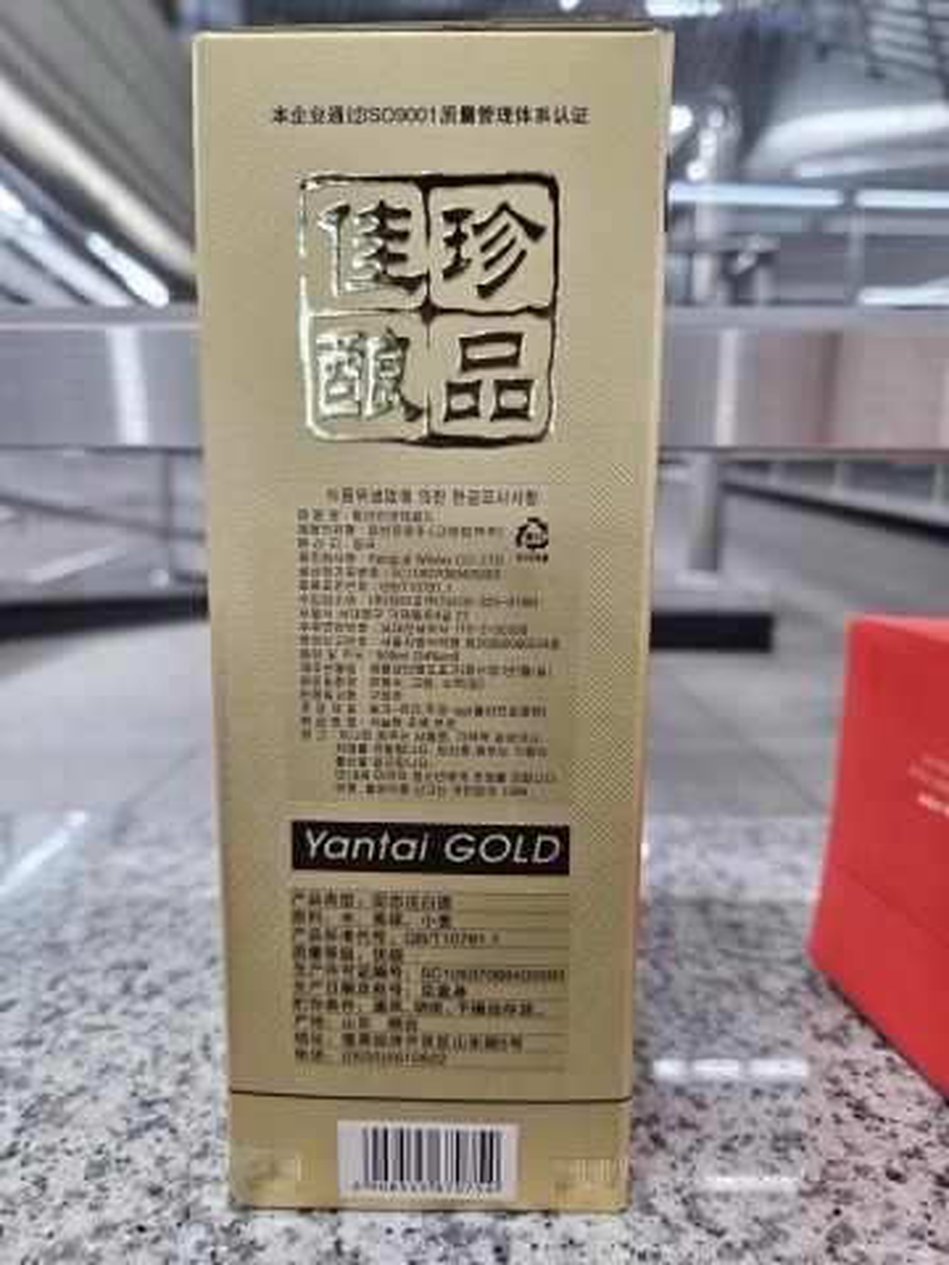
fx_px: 841
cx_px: 474
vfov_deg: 73.9
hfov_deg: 58.9
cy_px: 632
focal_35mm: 23
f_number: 1.7
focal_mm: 6.3
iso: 250
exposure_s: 1/120
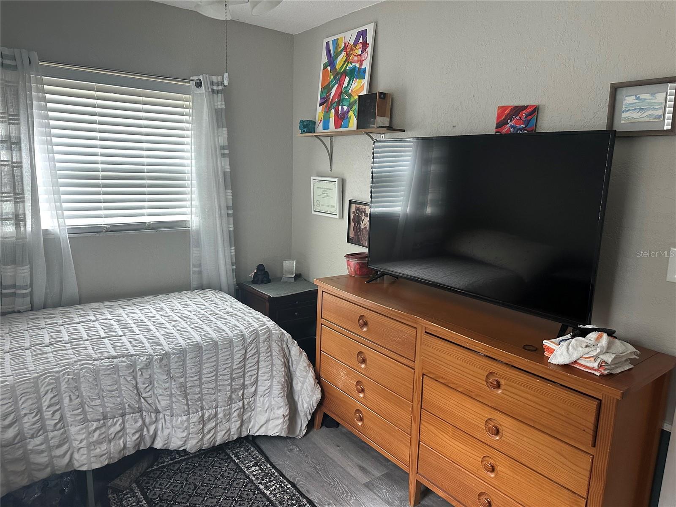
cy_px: 254
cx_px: 338
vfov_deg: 56.8
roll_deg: -1.6
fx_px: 469
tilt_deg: -9.1
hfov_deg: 71.6
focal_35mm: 24
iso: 250
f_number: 1.78
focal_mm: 6.86
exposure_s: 1/76
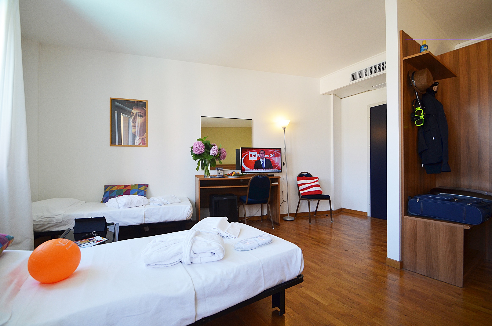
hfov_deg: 100.5
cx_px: 246
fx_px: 205
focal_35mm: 15
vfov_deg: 77.1
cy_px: 163
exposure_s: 1/125
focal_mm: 10
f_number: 5.6
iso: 400
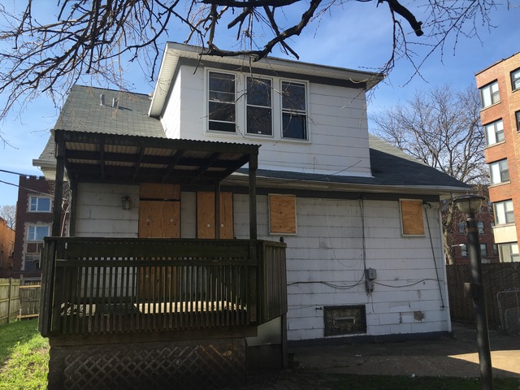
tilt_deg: +10.6
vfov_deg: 48.2
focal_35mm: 29
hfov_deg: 61.7
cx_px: 260
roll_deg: +0.8
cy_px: 195
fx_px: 436
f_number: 2.2
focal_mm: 4.15
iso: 25
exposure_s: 1/827
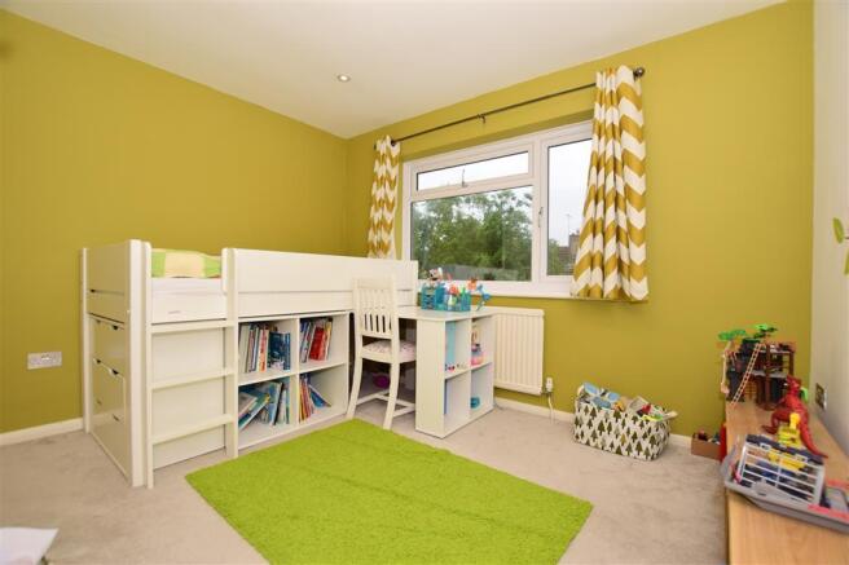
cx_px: 424
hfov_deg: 100.4
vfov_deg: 77.3
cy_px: 282
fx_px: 354
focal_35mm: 15
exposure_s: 1/125
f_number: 5.6
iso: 400
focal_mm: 10
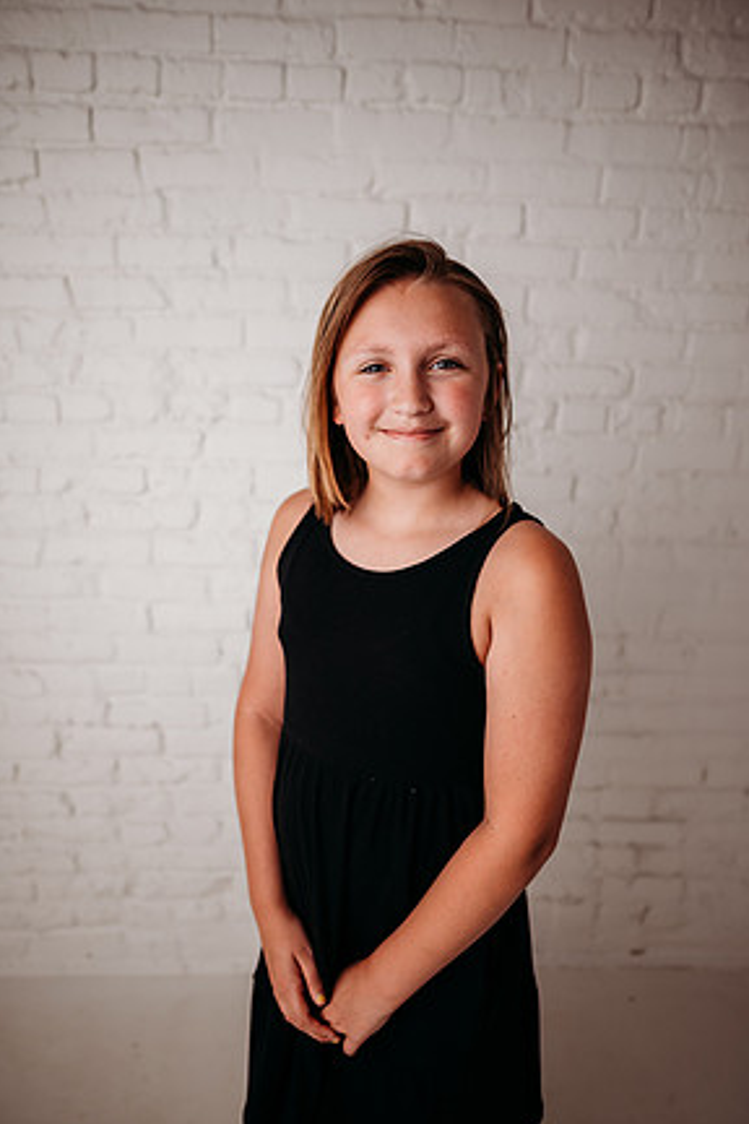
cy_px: 575
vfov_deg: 71.5
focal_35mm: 25
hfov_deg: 51.3
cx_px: 369
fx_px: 780
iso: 100
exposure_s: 1/200
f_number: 2
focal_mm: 24
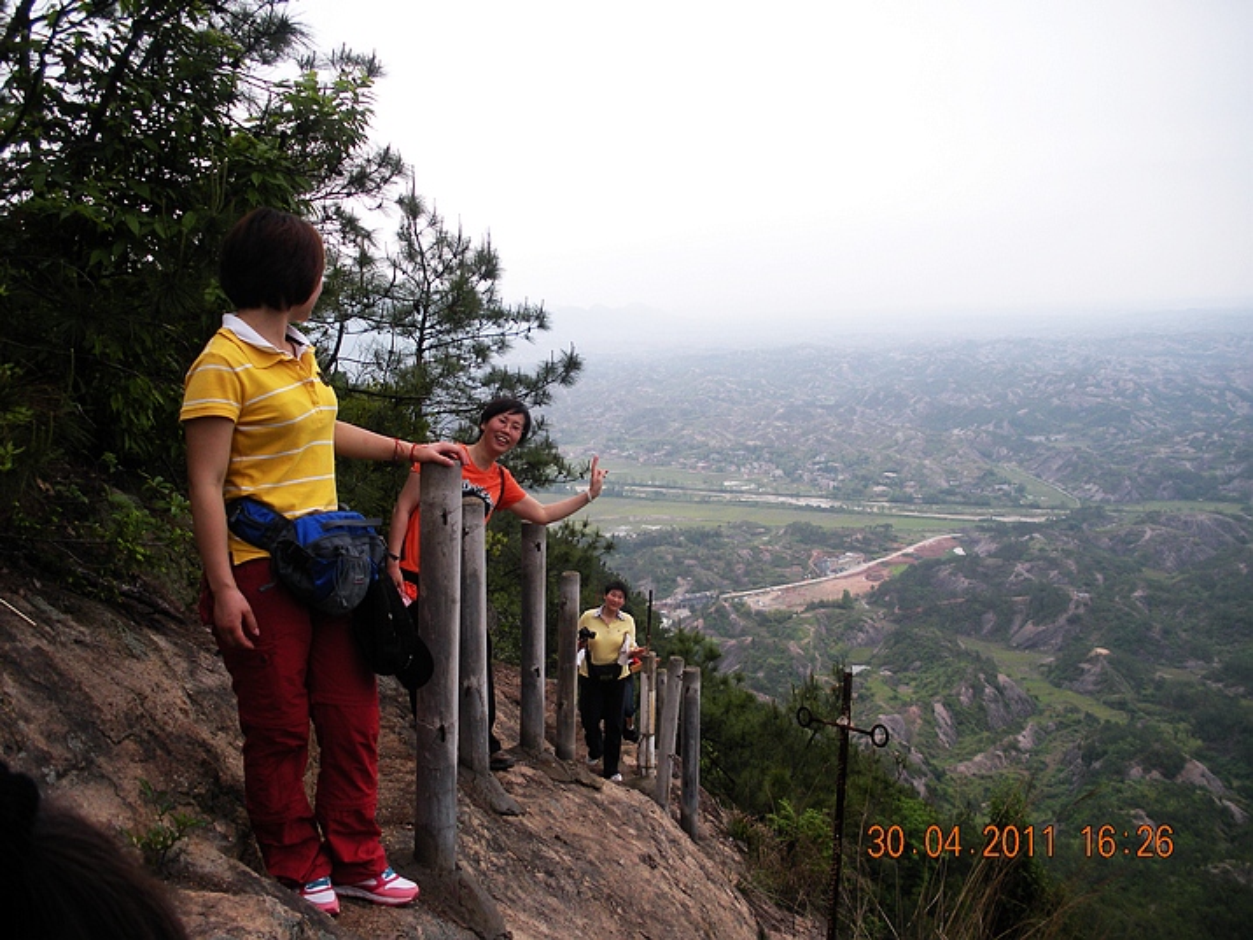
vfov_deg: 39.7
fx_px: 1303
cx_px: 626
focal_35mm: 36
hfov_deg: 51.4
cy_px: 470
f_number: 3.5
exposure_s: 1/86.1
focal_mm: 6.3
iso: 64
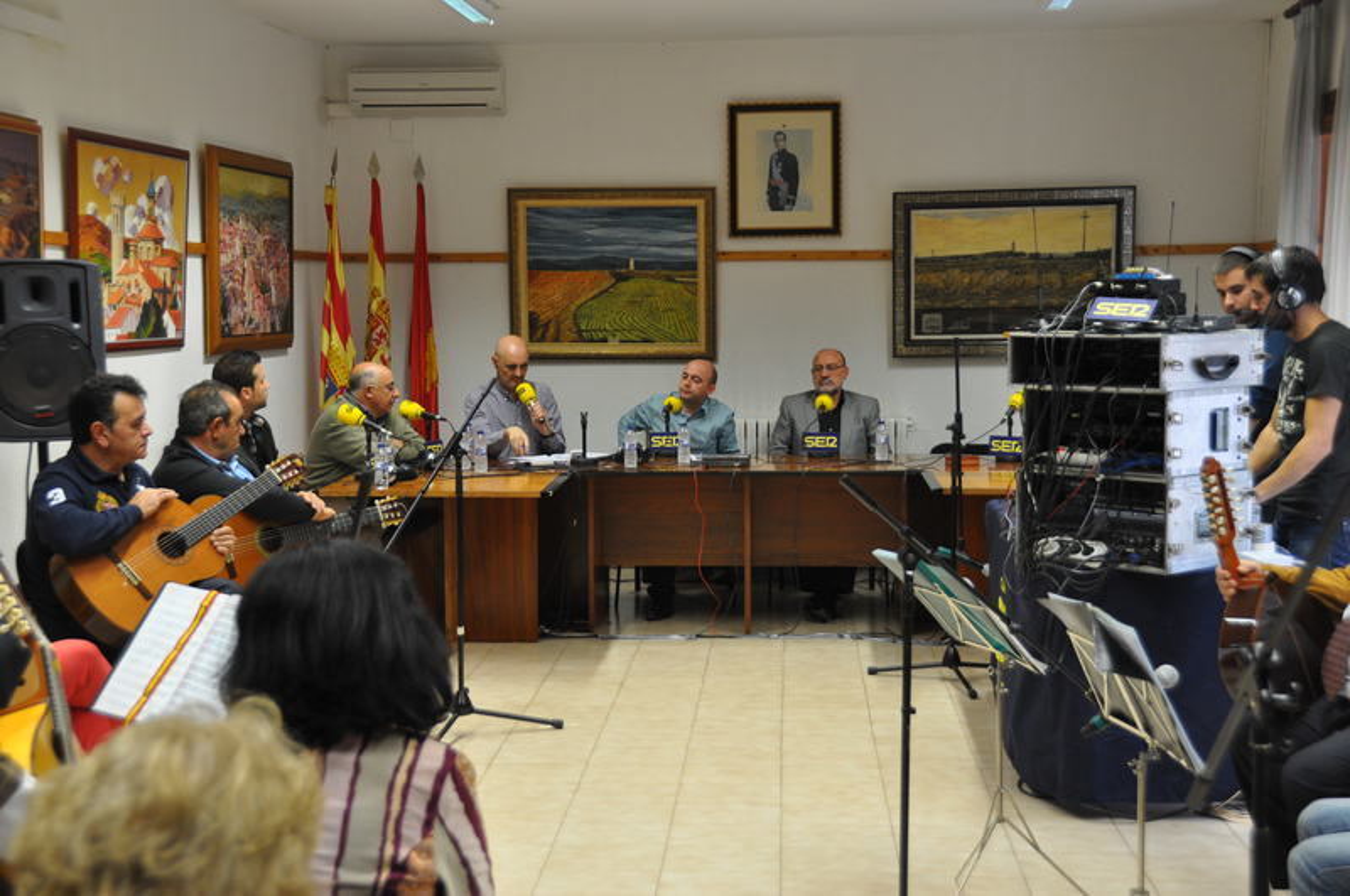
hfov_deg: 41.2
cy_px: 448
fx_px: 1797
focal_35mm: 48
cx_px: 675
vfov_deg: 28.0
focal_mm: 32
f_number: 4.2
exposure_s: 1/60
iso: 720
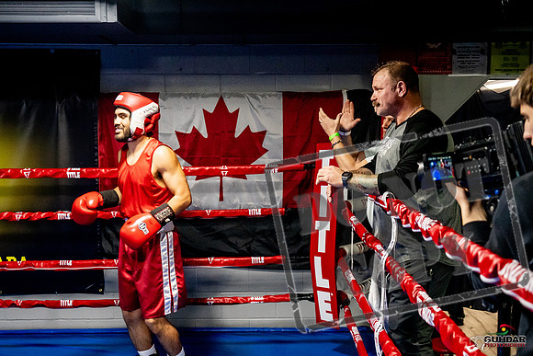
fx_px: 726
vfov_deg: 27.5
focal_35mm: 49
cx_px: 266
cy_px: 178
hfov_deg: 40.3
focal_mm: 33
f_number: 2.8
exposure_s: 1/800
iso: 5000
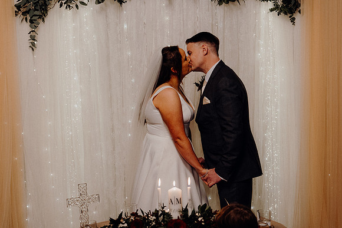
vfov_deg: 21.3
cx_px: 171
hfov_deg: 31.4
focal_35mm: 64
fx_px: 608
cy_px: 114
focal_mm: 43
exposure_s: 1/160
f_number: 3.5
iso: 1600
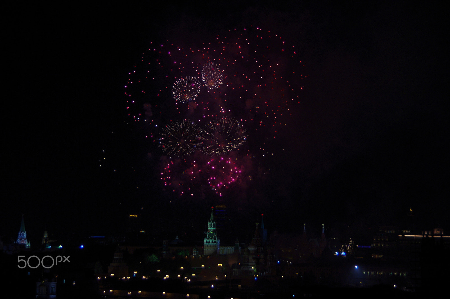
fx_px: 1736
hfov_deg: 14.8
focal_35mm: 139
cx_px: 225
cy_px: 150
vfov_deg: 9.8
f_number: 5.6
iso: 200
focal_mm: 92.5
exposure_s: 1/25
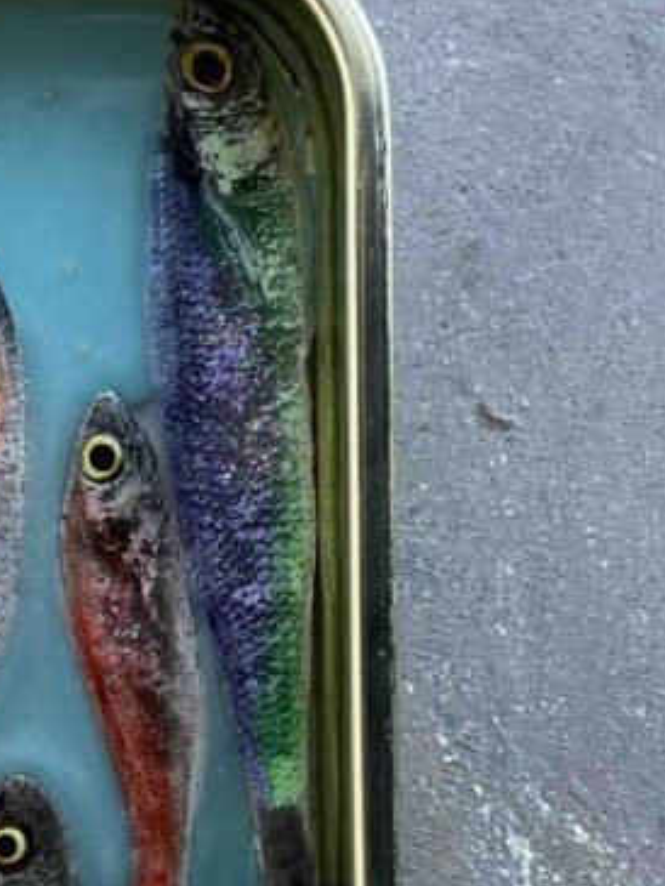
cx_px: 5
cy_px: 597
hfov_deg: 19.6
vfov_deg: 26.5
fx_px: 1869
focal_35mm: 73
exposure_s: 1/100
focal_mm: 5.1
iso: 100
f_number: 1.6
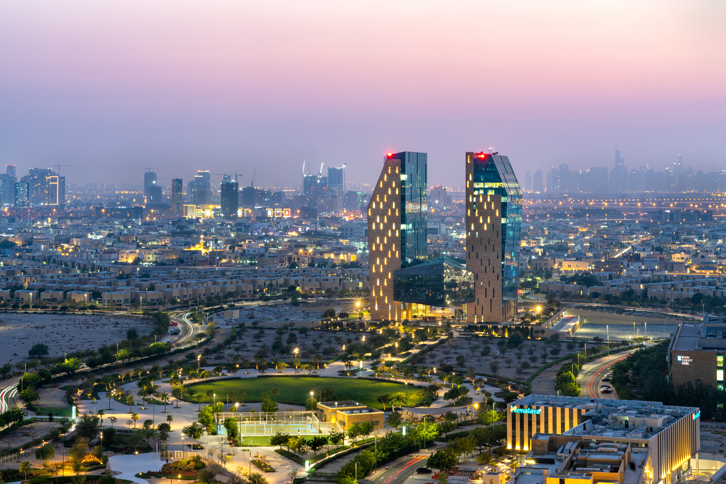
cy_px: 242
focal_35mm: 70
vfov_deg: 19.5
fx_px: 1412
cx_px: 363
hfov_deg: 28.8
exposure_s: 5
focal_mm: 70
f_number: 16
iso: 50
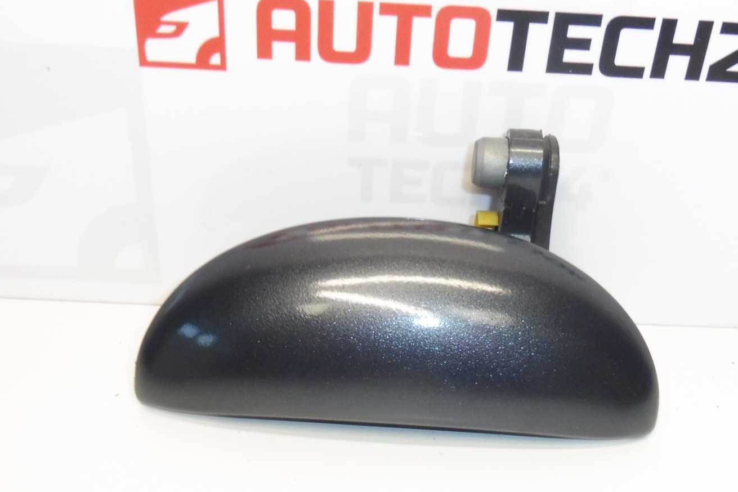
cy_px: 344
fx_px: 799
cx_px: 378
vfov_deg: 33.8
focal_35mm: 39
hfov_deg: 49.5
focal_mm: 4.3
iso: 200
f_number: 3.5
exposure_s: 1/60
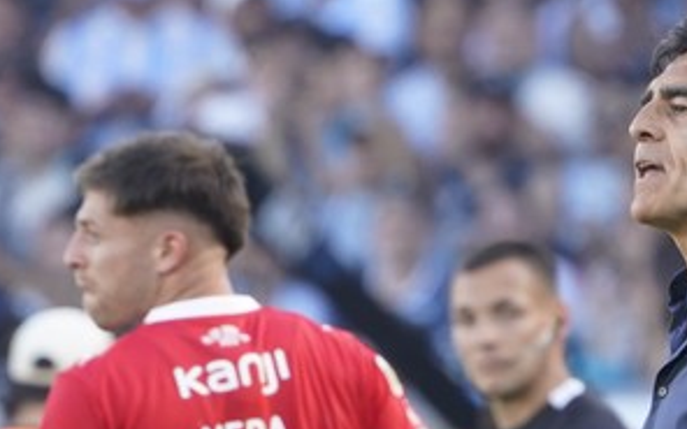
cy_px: 492
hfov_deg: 1.0
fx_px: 38494
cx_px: 713
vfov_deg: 0.6
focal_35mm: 2056
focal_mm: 553
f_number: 8
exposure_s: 1/160
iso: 800
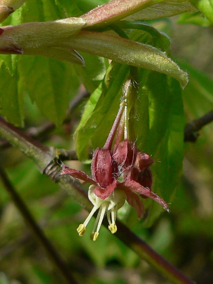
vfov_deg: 51.4
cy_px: 142
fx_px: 295
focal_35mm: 36
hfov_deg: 39.7
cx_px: 106
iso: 80
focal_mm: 6
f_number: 3.2
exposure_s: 1/200
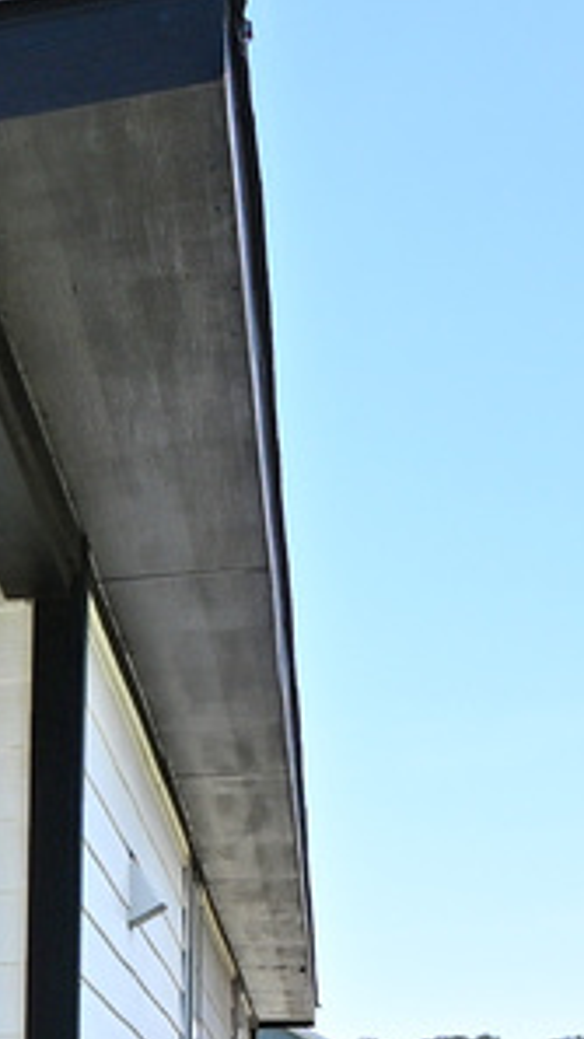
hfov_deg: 8.6
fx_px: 2836
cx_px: -1446
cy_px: 1200
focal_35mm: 103
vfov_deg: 19.7
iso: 64
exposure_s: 1/160
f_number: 6.3
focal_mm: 12
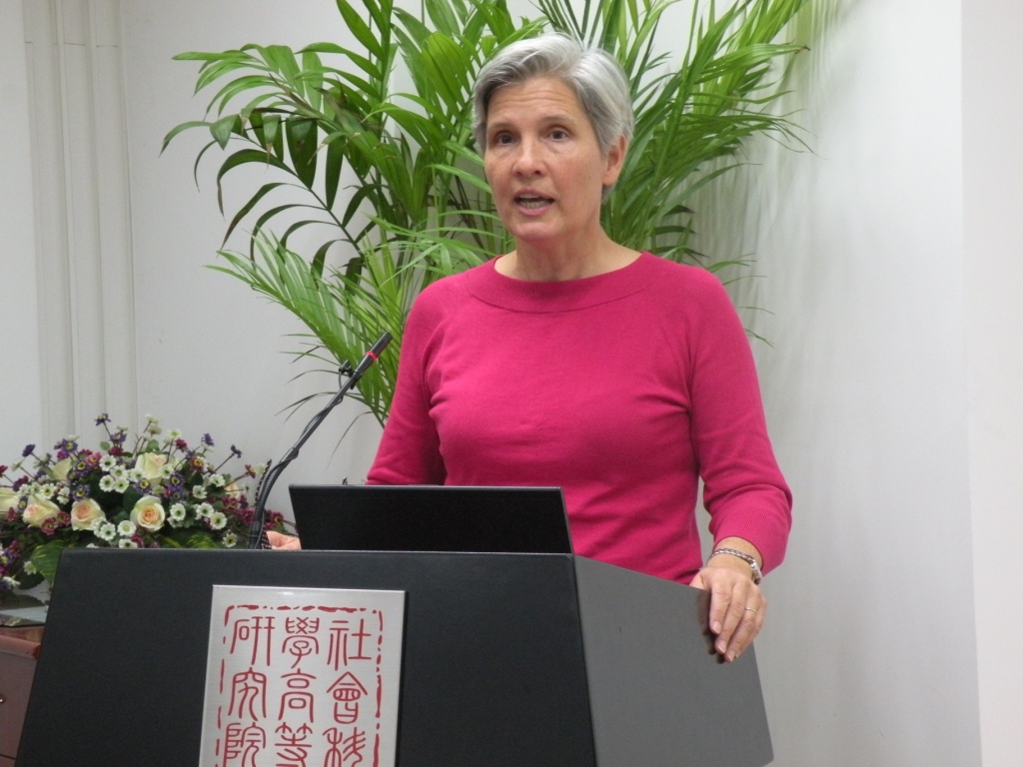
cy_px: 384
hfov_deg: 19.4
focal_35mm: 101
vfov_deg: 14.6
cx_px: 512
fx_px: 2985
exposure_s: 1/24.6
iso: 400
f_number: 4
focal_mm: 17.9
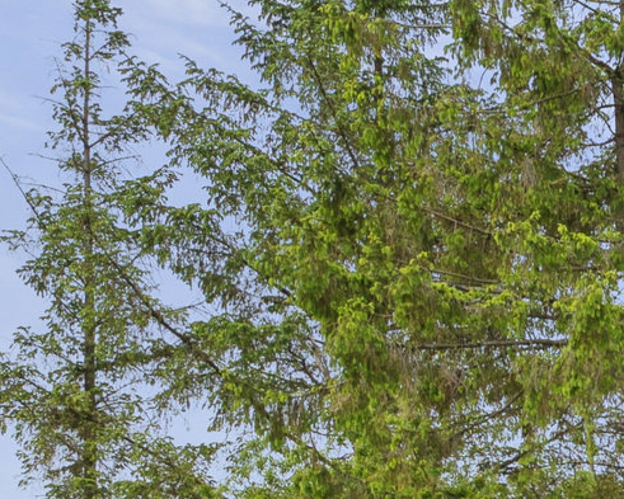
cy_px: 1051
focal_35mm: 172
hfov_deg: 9.1
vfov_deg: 8.5
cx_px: 1867
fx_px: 3177
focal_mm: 30
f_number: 6.3
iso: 160
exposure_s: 1/640
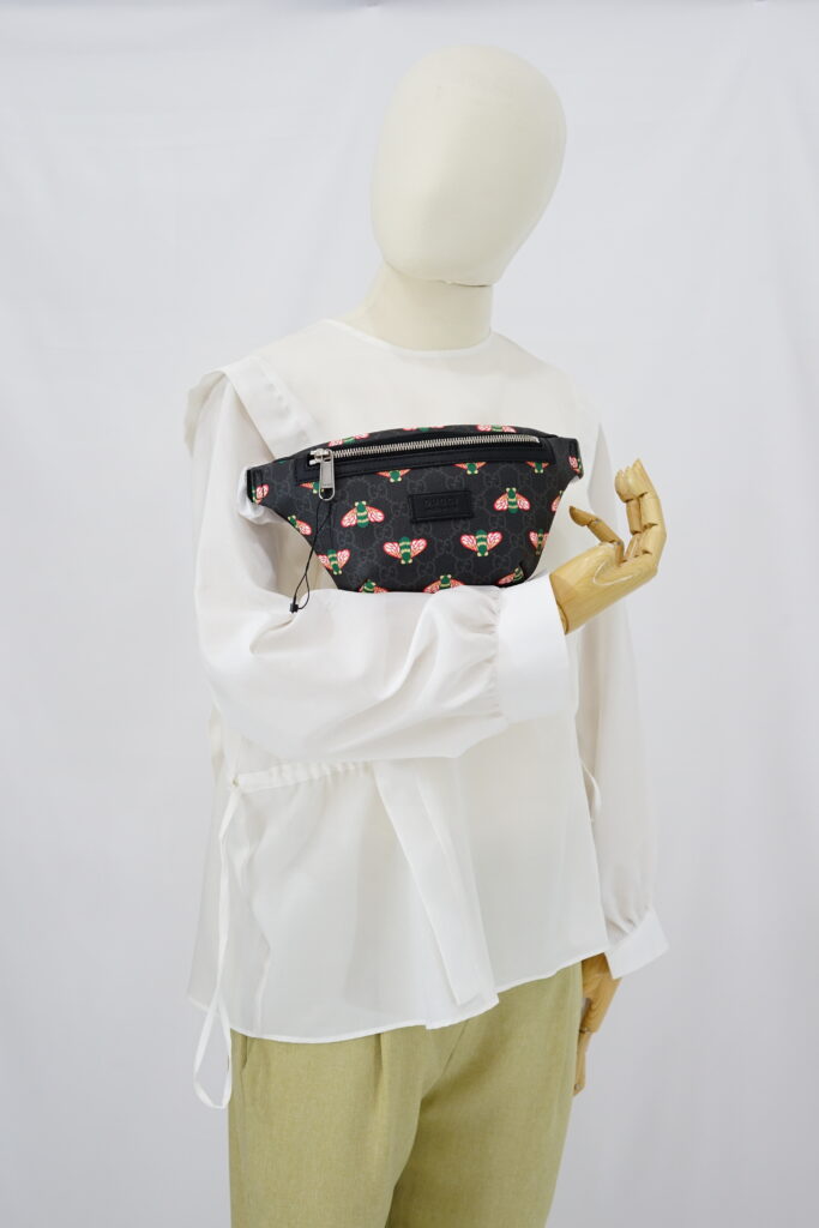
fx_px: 1706
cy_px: 614
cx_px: 410
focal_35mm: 50
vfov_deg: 39.6
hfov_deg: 27.0
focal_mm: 50
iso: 640
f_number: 6.3
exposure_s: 1/13
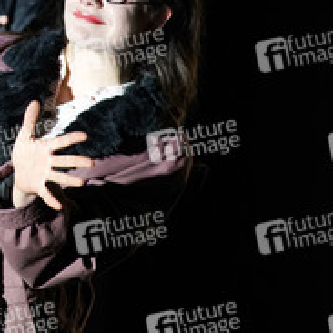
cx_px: -37
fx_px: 4560
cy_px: 96
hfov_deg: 4.2
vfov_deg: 4.2
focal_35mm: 419
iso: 3200
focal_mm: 200
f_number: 3.5
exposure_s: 1/200
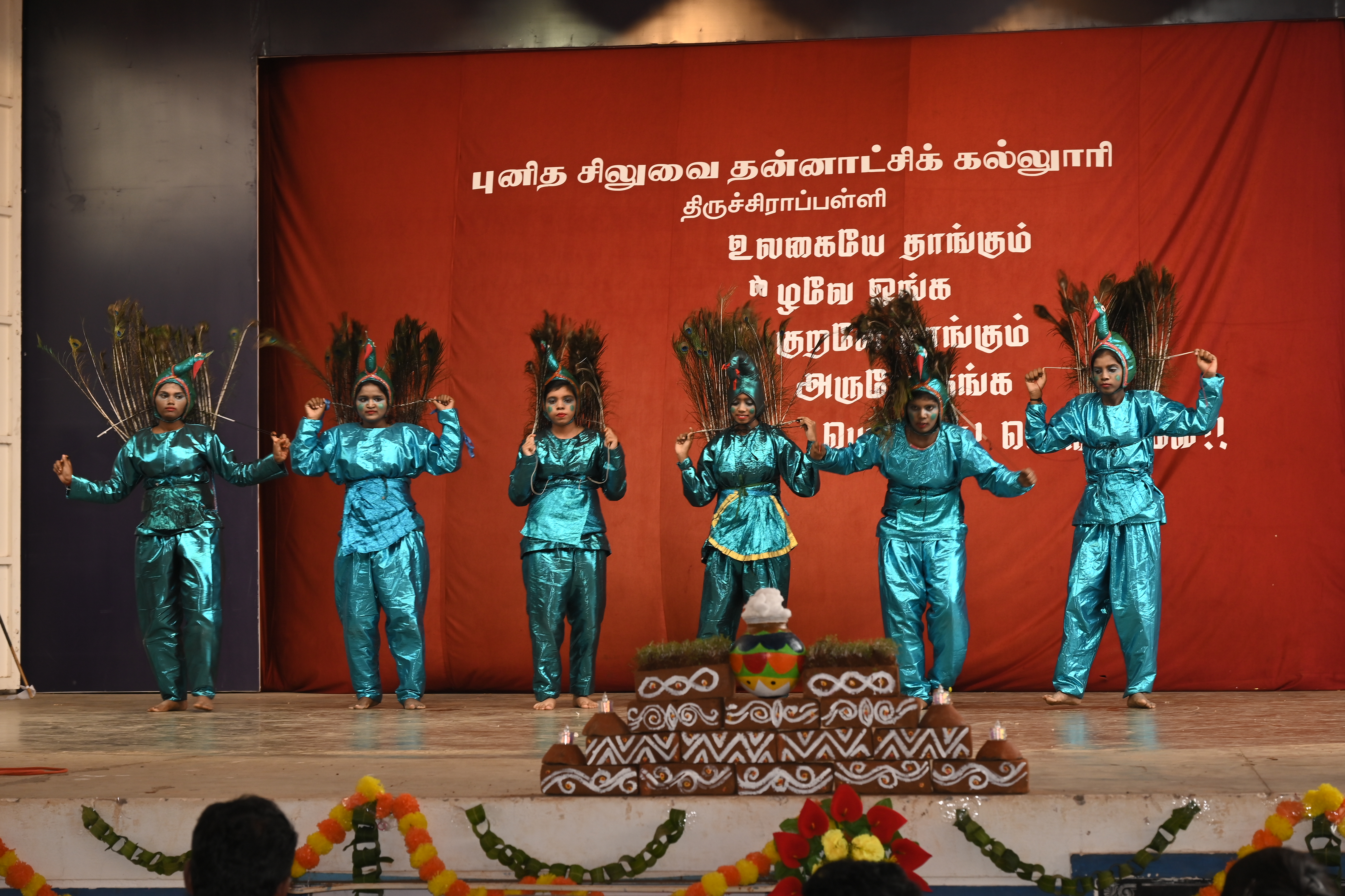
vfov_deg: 20.3
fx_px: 2503
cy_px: 448
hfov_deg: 30.1
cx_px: 672
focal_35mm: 67
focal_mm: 67
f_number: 6.3
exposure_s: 1/125
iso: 250
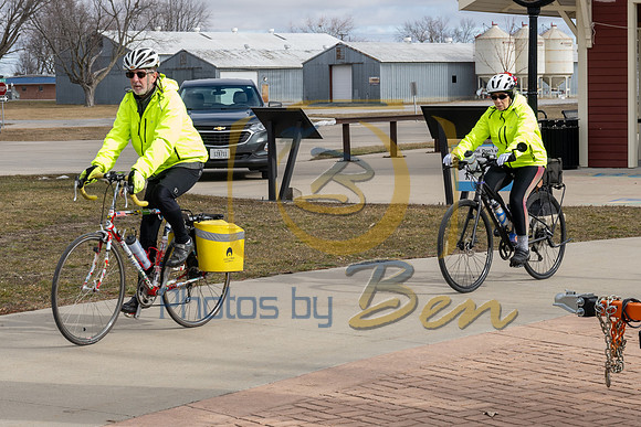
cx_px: 269
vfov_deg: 13.7
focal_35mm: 100
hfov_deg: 20.4
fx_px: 1784
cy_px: 151
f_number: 7.1
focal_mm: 48
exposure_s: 1/320
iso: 250
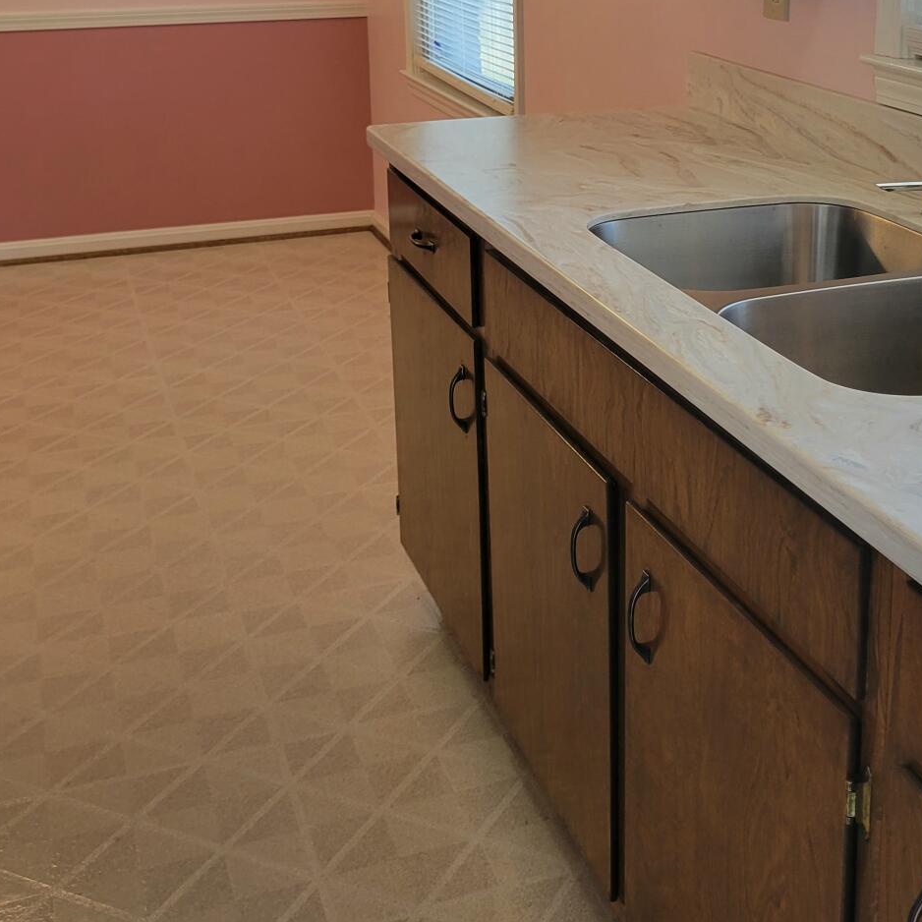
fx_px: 1477
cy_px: 255
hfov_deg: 34.5
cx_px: 585
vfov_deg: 34.1
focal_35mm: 49
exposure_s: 1/120
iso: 80
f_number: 1.8
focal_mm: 5.4
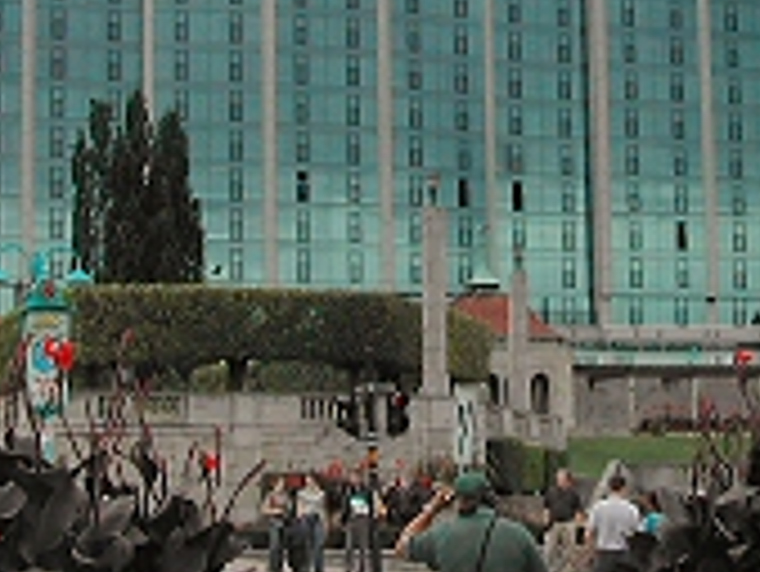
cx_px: 486
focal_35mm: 115
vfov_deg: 12.8
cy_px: 99
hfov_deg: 17.1
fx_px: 2527
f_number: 7.6
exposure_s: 1/166
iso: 100
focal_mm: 8
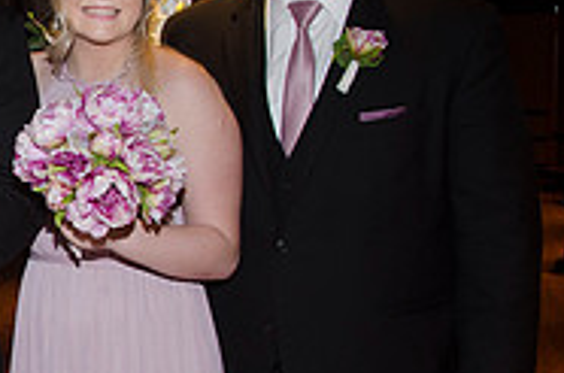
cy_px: 224
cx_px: -164
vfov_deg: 16.2
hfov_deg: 21.9
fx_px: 1313
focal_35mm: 84
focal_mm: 18
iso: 400
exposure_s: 1/60
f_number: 5.6
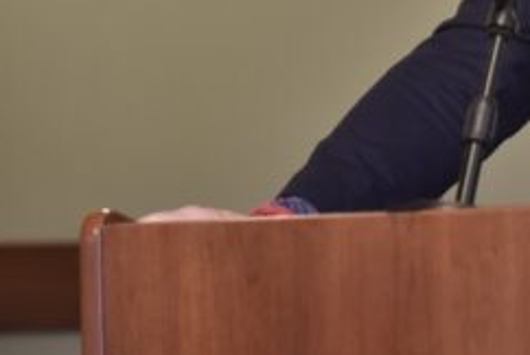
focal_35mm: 324
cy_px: -176
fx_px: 4776
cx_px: 705
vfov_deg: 4.2
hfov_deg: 6.3
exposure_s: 1/80
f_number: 2.8
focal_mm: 102
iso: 2000
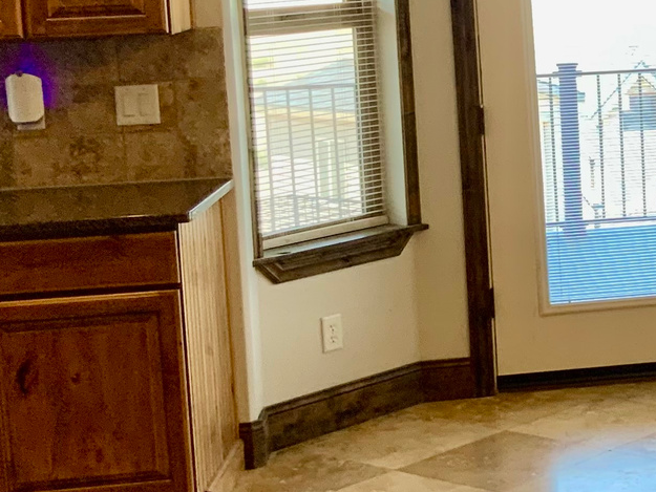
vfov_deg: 15.5
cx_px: 923
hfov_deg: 18.7
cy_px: 99
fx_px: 1801
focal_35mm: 95
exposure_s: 1/120
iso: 32
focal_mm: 3
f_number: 1.8
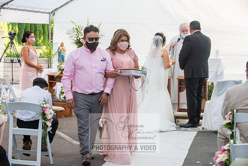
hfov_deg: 25.4
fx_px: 551
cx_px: 124
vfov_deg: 17.1
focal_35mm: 80
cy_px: 83
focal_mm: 80
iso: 800
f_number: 6.3
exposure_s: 1/125
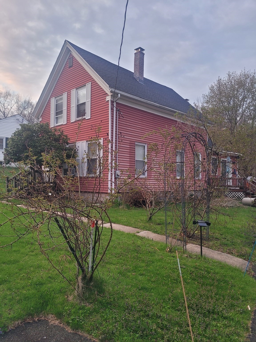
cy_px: 171
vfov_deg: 67.3
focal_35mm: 26
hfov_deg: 53.1
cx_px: 128
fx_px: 256
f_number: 1.8
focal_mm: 5.4
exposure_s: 1/120
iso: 160
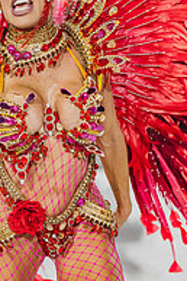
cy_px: 41
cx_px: 14
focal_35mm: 116
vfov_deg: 17.5
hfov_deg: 11.7
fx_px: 905
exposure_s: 1/2000
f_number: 2
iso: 2000
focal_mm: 50
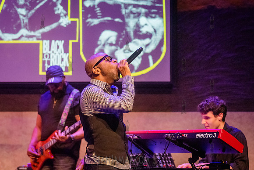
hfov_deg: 17.7
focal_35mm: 116
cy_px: 73
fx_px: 817
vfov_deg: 11.8
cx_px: 138
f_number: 3.5
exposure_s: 1/400
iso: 6400
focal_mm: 100
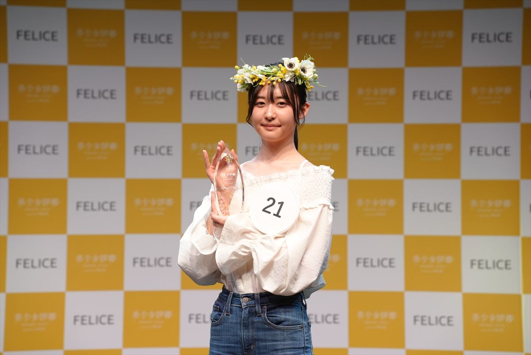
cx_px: 266
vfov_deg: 9.2
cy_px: 178
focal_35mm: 150
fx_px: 2214
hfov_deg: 13.7
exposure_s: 1/250
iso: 1000
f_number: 5.6
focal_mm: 150
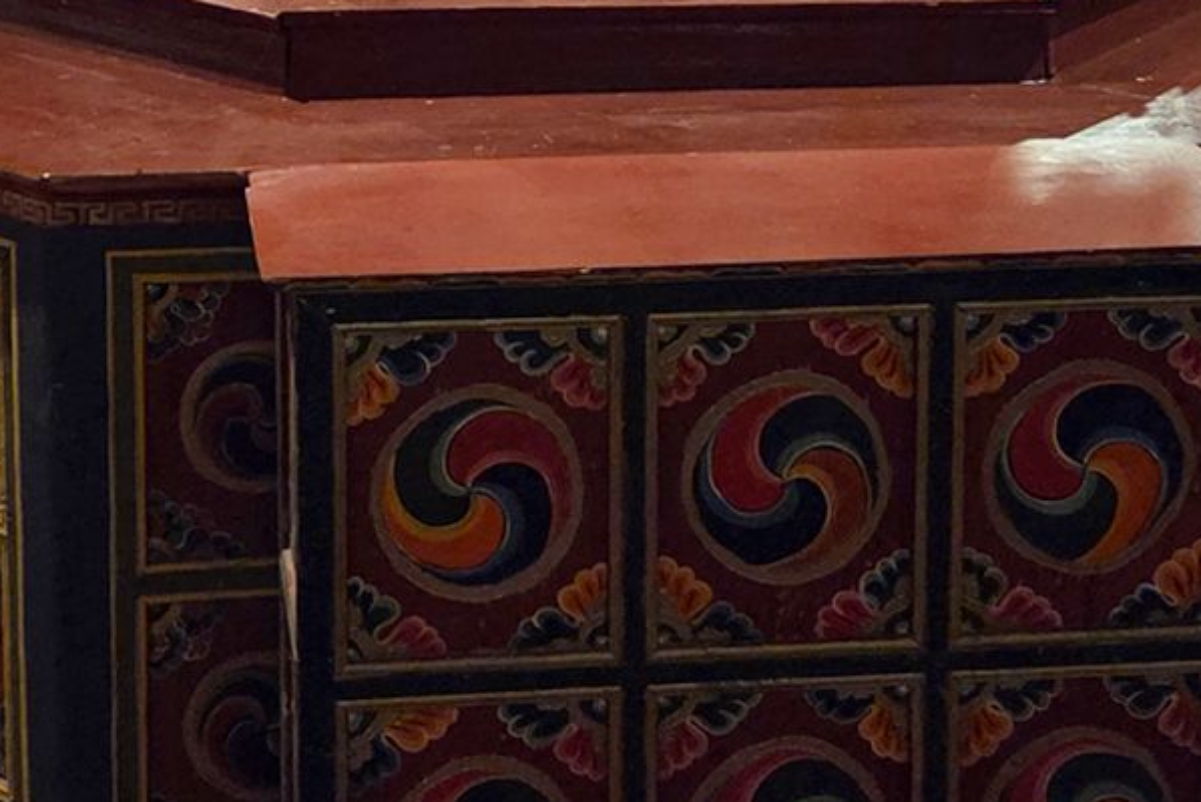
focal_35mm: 80
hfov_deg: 25.2
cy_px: -310
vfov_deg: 16.0
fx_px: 2669
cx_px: 374
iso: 1250
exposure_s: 1/100
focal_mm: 5.4
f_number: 1.8
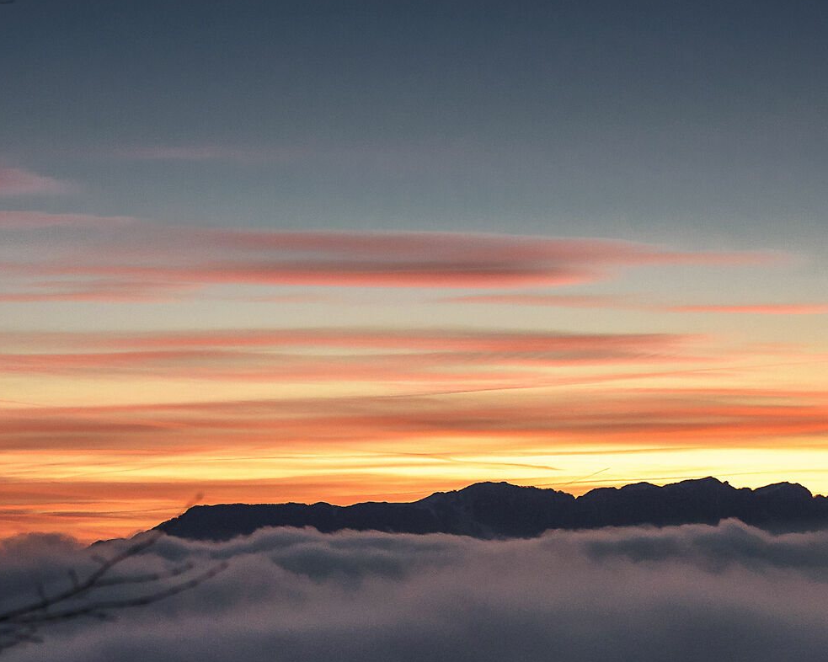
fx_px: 2695
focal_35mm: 110
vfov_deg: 14.0
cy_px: 449
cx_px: 356
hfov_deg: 17.5
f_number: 4
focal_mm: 48
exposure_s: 1/40
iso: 640
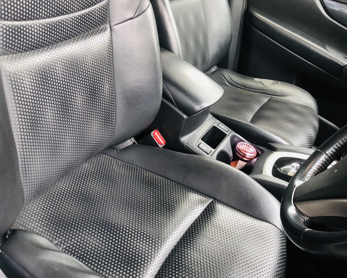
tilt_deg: -28.1
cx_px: 173
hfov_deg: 49.1
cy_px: 98
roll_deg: -18.1
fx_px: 380
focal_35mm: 37
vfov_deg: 39.8
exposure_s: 1/17
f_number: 1.8
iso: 40
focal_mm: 4
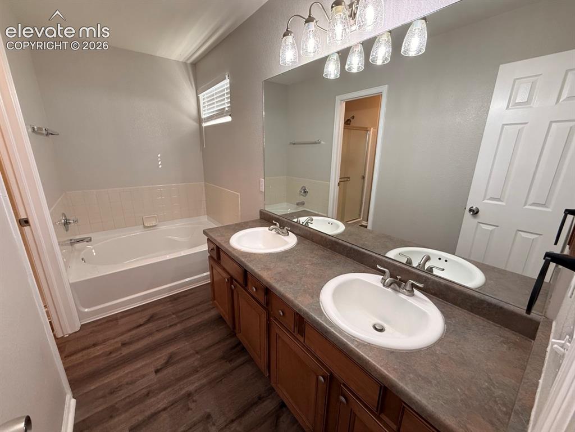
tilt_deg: -14.6
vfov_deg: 85.7
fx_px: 233
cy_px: 216
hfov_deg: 102.1
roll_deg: -0.2
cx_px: 288
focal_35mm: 14
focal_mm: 2.22
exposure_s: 1/120
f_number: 2.2
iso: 250
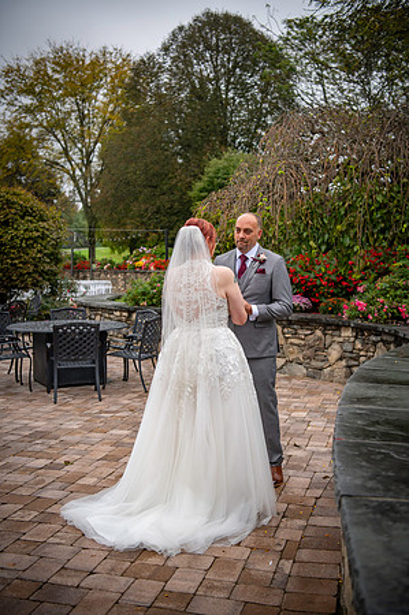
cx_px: 204
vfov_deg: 48.5
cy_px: 308
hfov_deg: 33.3
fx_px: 683
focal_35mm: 40
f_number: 2.8
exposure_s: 1/5000
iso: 800
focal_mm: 40
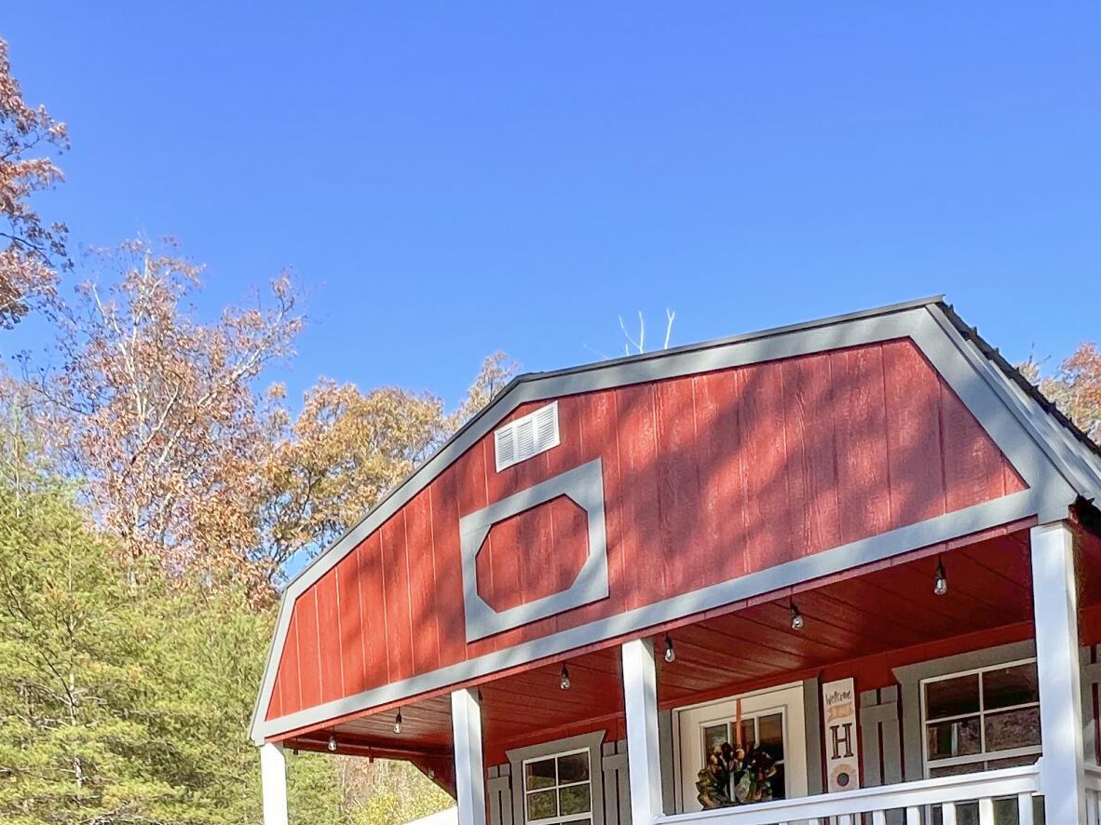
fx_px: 1049
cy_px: 967
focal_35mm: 33
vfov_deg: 35.0
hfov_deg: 55.0
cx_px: 450
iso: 32
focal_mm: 1.57
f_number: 1.8
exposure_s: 1/460
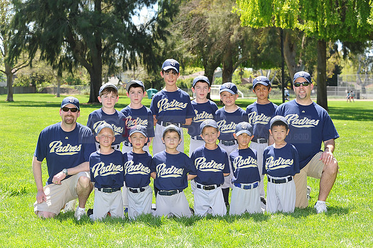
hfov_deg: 25.4
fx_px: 828
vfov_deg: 17.0
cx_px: 186
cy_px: 124
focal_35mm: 80
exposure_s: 1/160
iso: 200
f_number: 7.1
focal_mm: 80
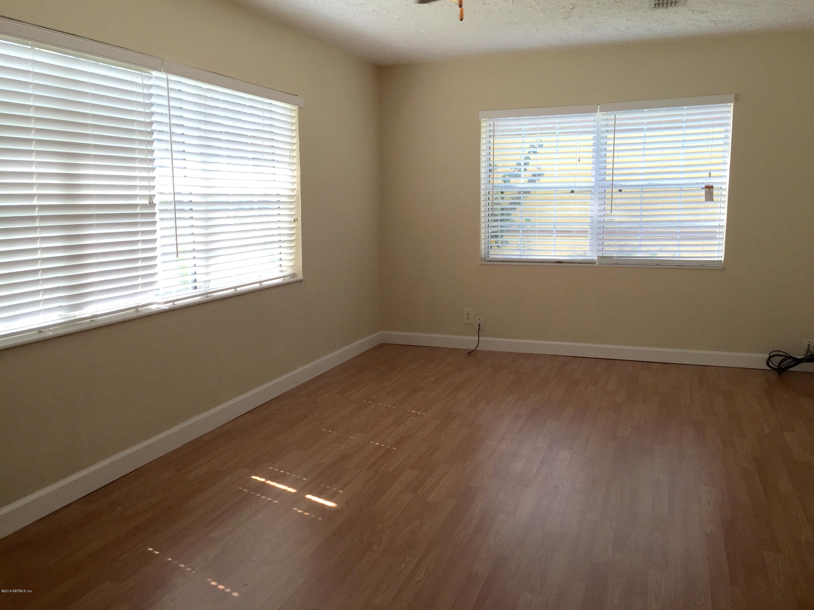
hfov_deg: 61.7
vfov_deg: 48.2
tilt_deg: -8.0
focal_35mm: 29
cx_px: 407
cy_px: 305
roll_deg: -0.4
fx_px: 682
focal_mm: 4.15
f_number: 2.2
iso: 32
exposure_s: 1/238
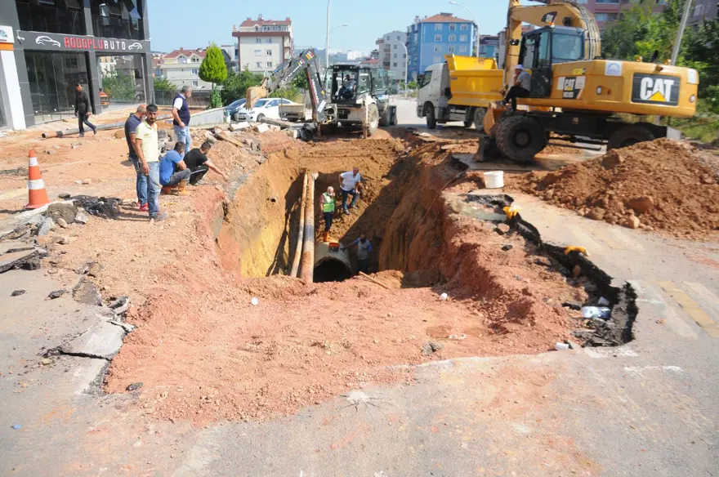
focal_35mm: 60
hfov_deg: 33.4
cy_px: 238
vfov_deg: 22.6
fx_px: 1197
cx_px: 360
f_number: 4.5
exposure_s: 1/2000
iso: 320
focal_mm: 40
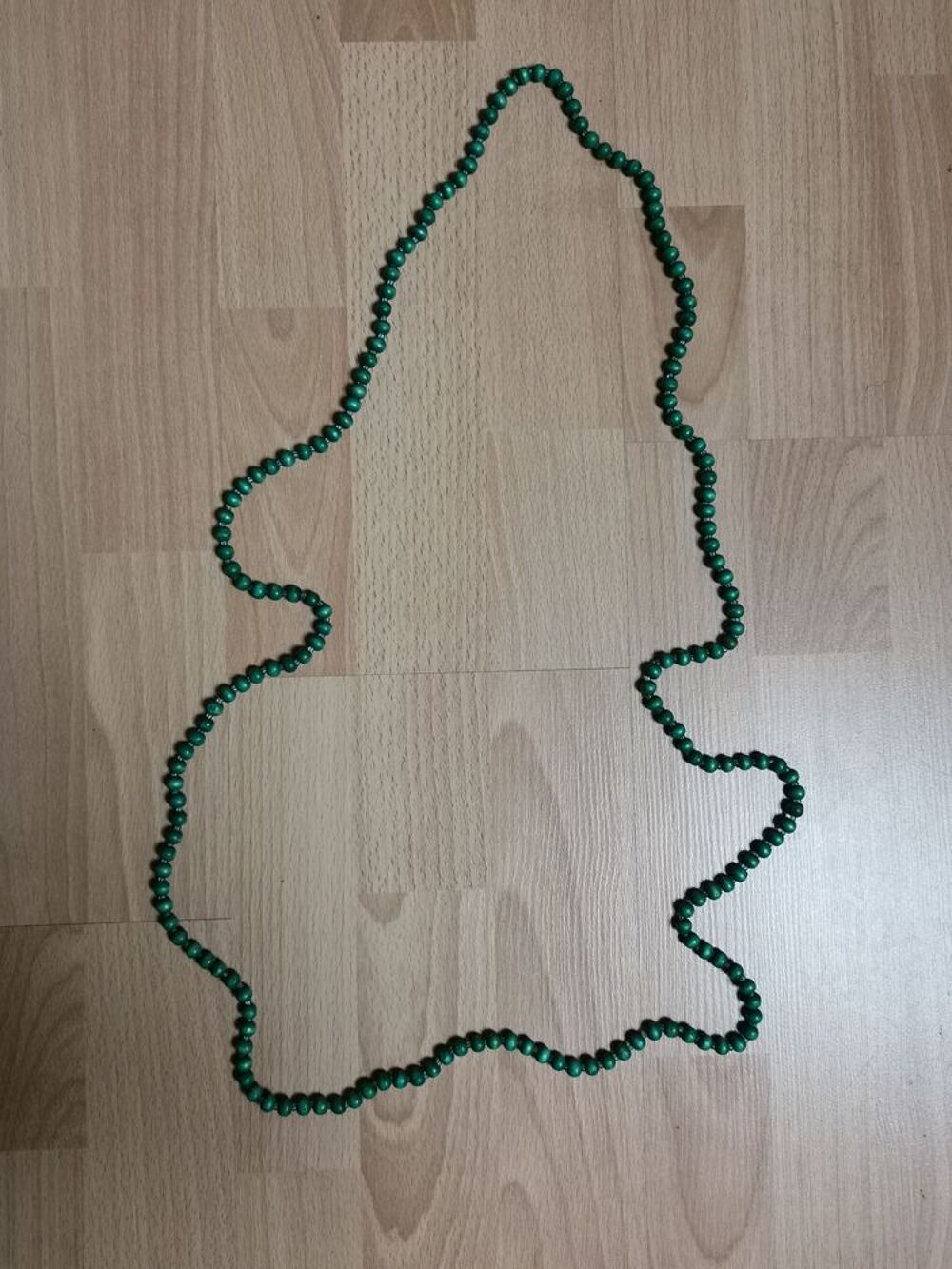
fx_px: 1063
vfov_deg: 61.7
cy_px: 634
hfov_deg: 48.2
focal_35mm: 29
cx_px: 476
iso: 250
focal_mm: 5.58
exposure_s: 1/50
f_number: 1.8
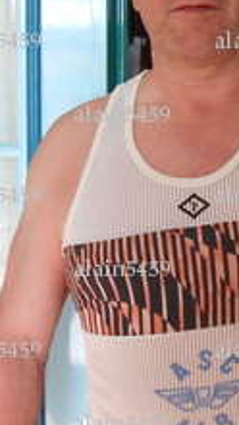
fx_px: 709
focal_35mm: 63
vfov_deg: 32.9
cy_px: 131
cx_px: 256
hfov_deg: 18.5
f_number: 3.5
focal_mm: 4.6
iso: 250
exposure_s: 1/30
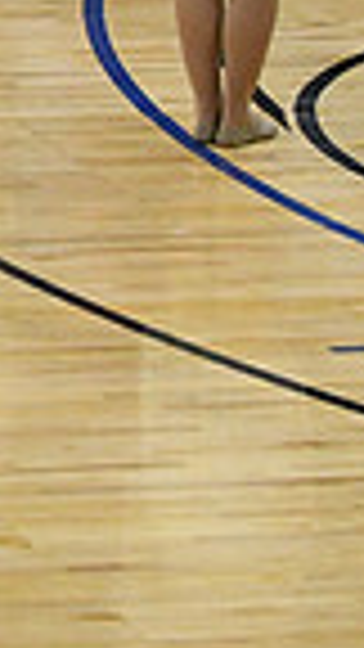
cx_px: -822
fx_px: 7601
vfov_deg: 4.9
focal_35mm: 443
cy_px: -196
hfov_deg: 2.7
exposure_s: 1/500
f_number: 4
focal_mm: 70
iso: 5000
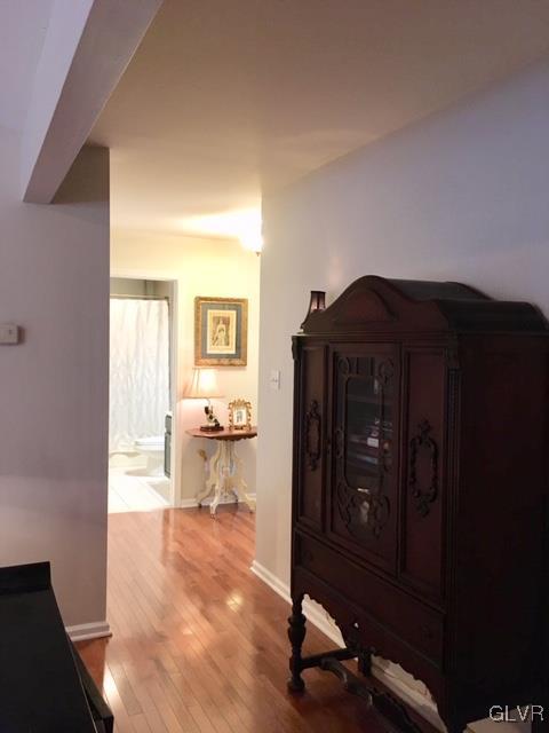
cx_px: 274
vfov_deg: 61.7
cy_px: 366
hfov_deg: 48.2
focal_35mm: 29
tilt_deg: -4.0
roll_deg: -1.4
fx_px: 613
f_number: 2.2
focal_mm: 4.15
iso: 200
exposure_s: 1/24
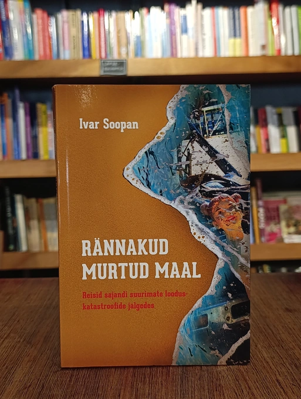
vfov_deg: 45.7
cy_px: 200
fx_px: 474
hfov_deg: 35.2
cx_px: 150
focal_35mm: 41
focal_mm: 6.11
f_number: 1.65
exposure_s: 1/100
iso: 298
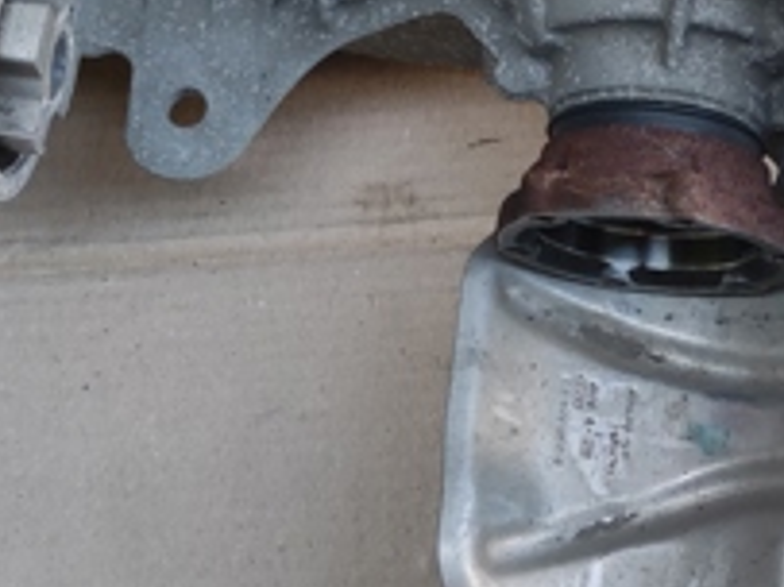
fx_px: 1788
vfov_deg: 17.7
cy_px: -131
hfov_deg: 24.6
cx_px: 514
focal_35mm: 79
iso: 254
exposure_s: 1/120
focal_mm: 5.43
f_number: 1.89
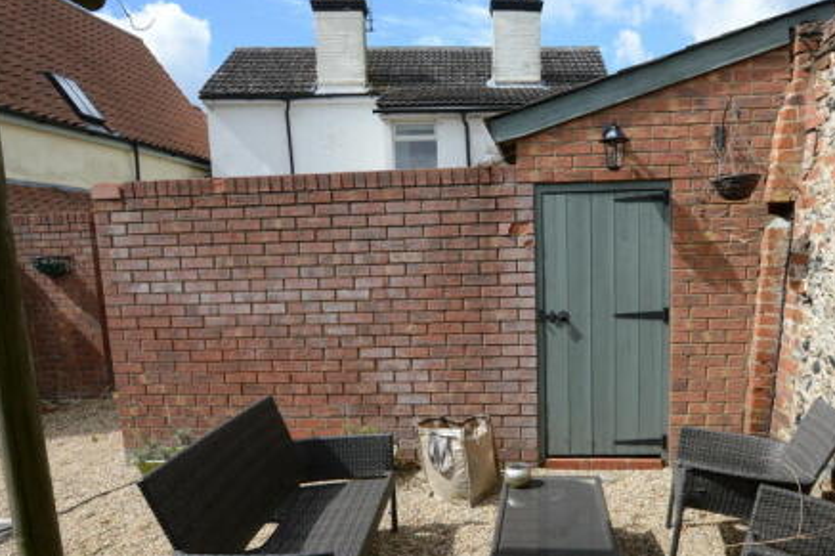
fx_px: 574
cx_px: 495
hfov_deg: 71.4
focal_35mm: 25
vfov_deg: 51.4
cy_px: 329
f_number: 8
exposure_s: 1/125
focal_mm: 11
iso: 100
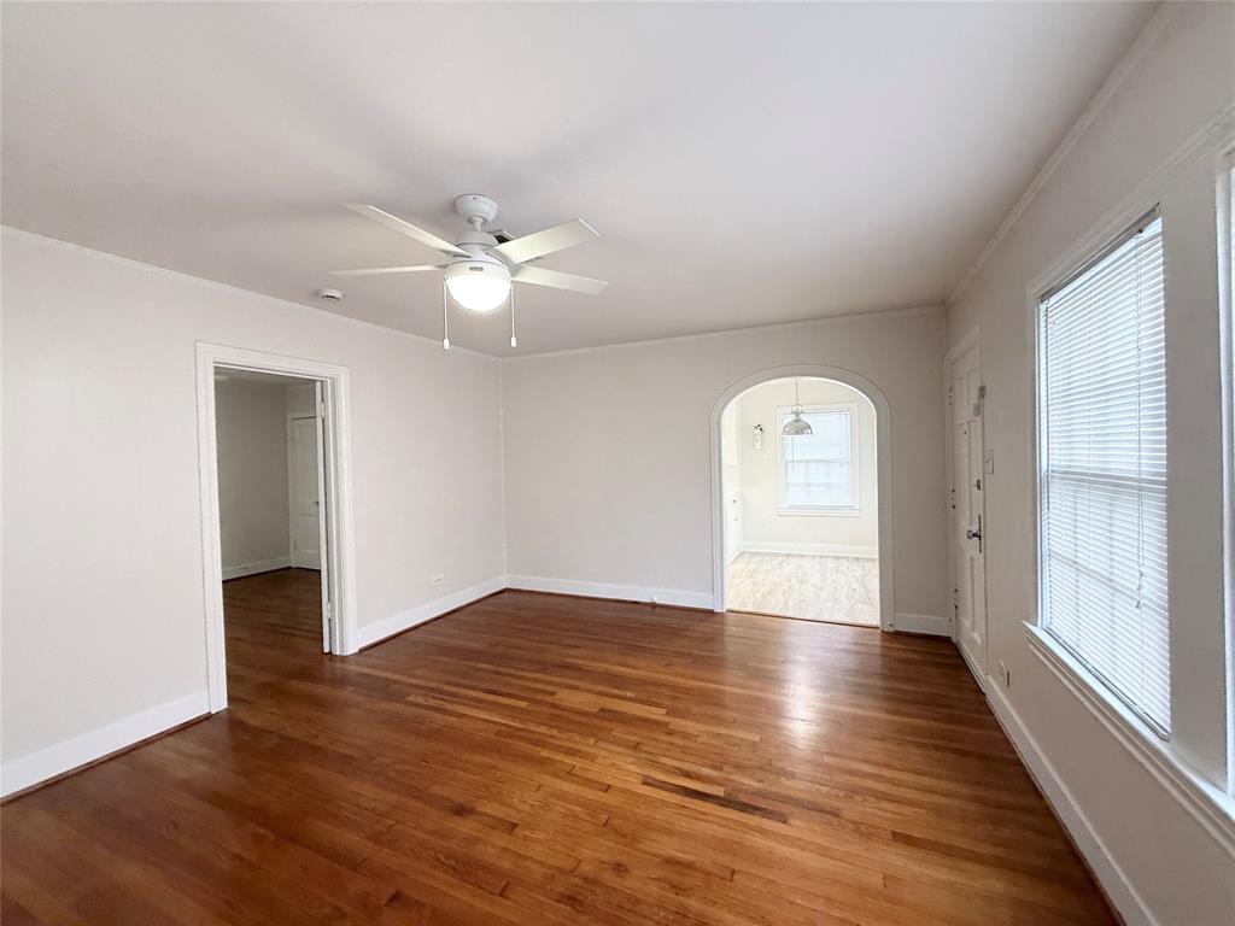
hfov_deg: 102.1
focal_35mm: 14
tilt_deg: -0.1
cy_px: 463
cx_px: 618
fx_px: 499
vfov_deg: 85.7
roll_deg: +2.0
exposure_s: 1/99
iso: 160
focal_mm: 2.22
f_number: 2.2
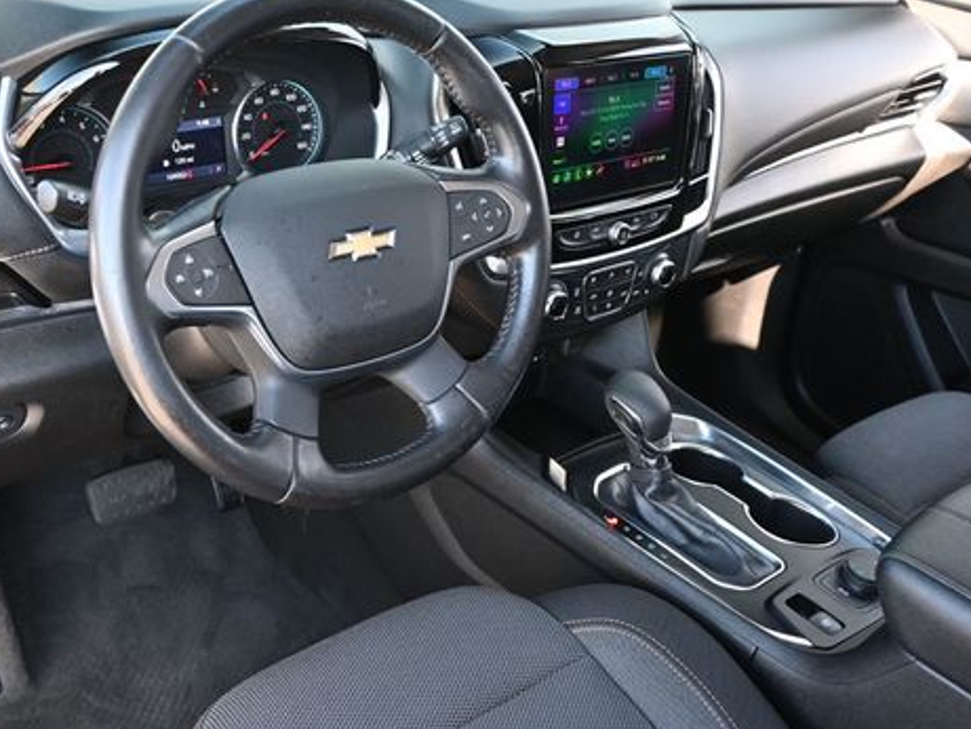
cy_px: 327
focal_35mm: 40
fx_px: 1122
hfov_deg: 46.6
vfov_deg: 35.9
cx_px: 413
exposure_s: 1/125
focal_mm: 20
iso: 1000
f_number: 3.8
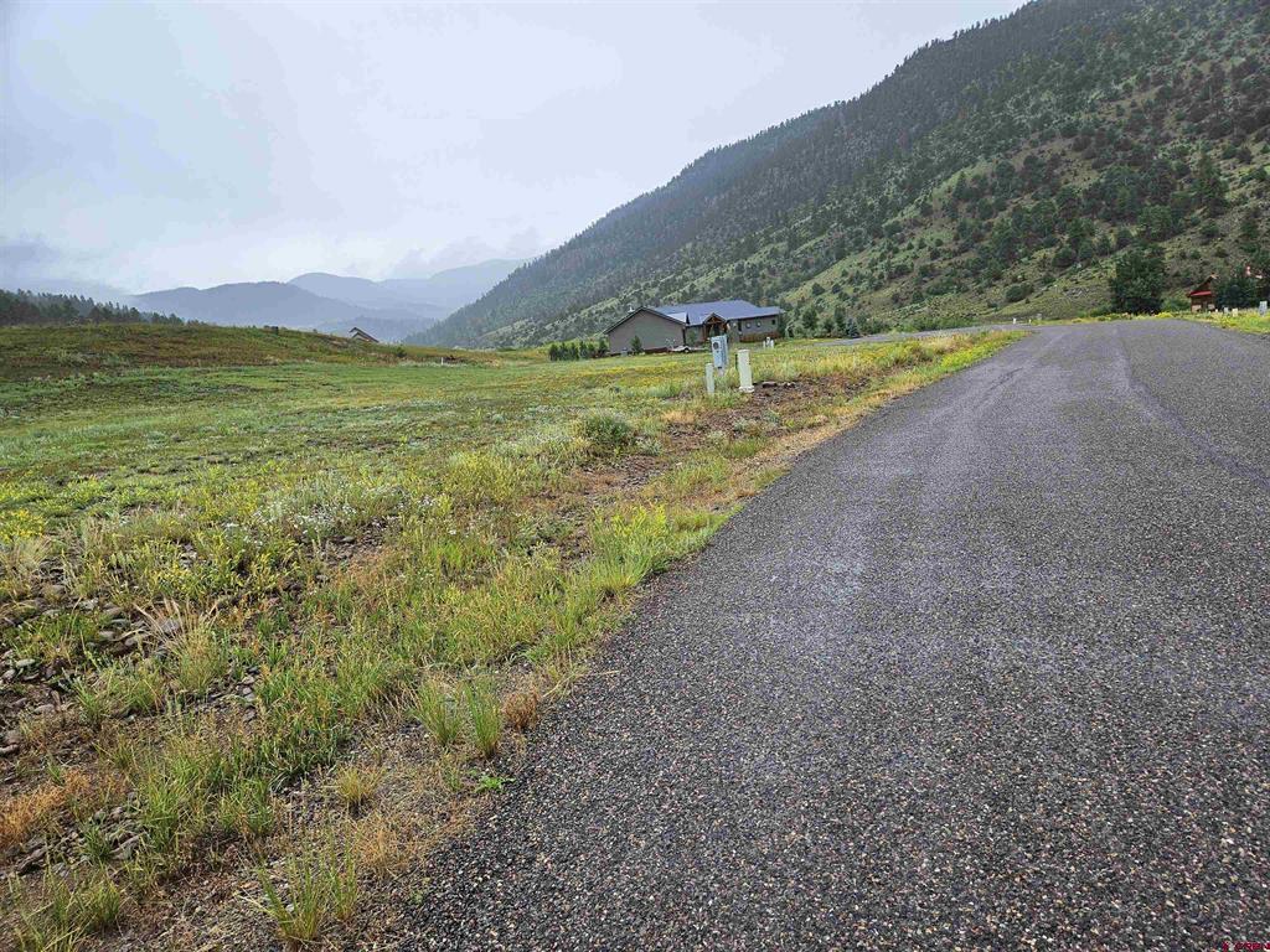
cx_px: 635
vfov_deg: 58.9
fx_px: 844
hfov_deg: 73.9
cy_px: 476
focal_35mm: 23
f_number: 1.8
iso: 25
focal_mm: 5.4
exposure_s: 1/428
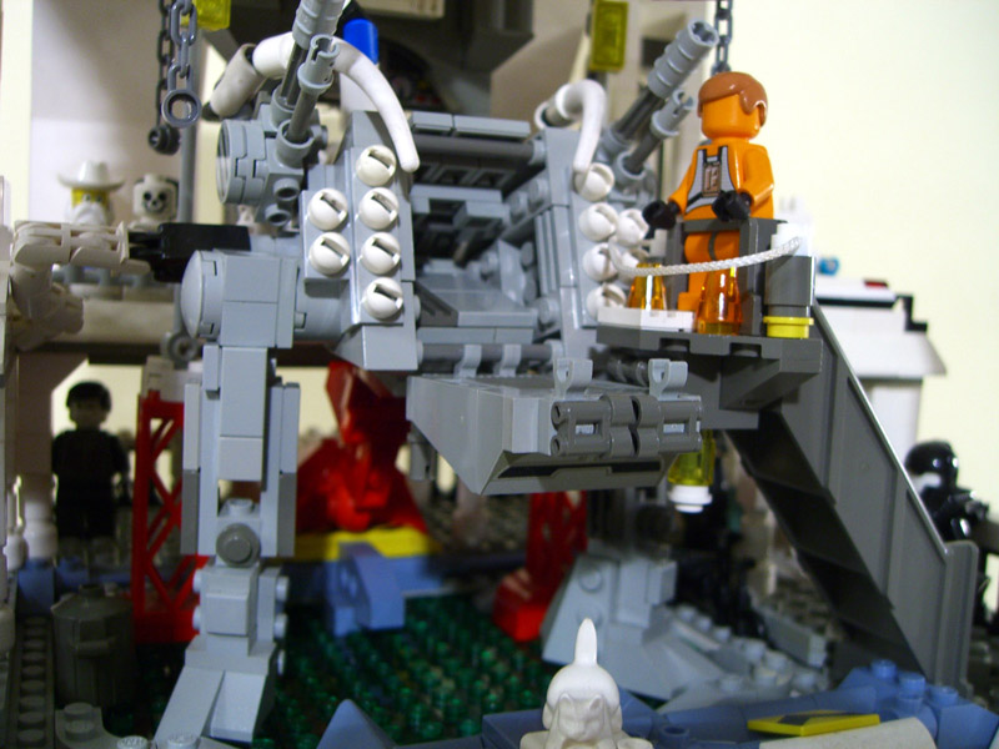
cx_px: 500
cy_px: 374
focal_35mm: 38
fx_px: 1097
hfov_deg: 49.0
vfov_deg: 37.7
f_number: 2.8
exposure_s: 1/25
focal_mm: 7.9
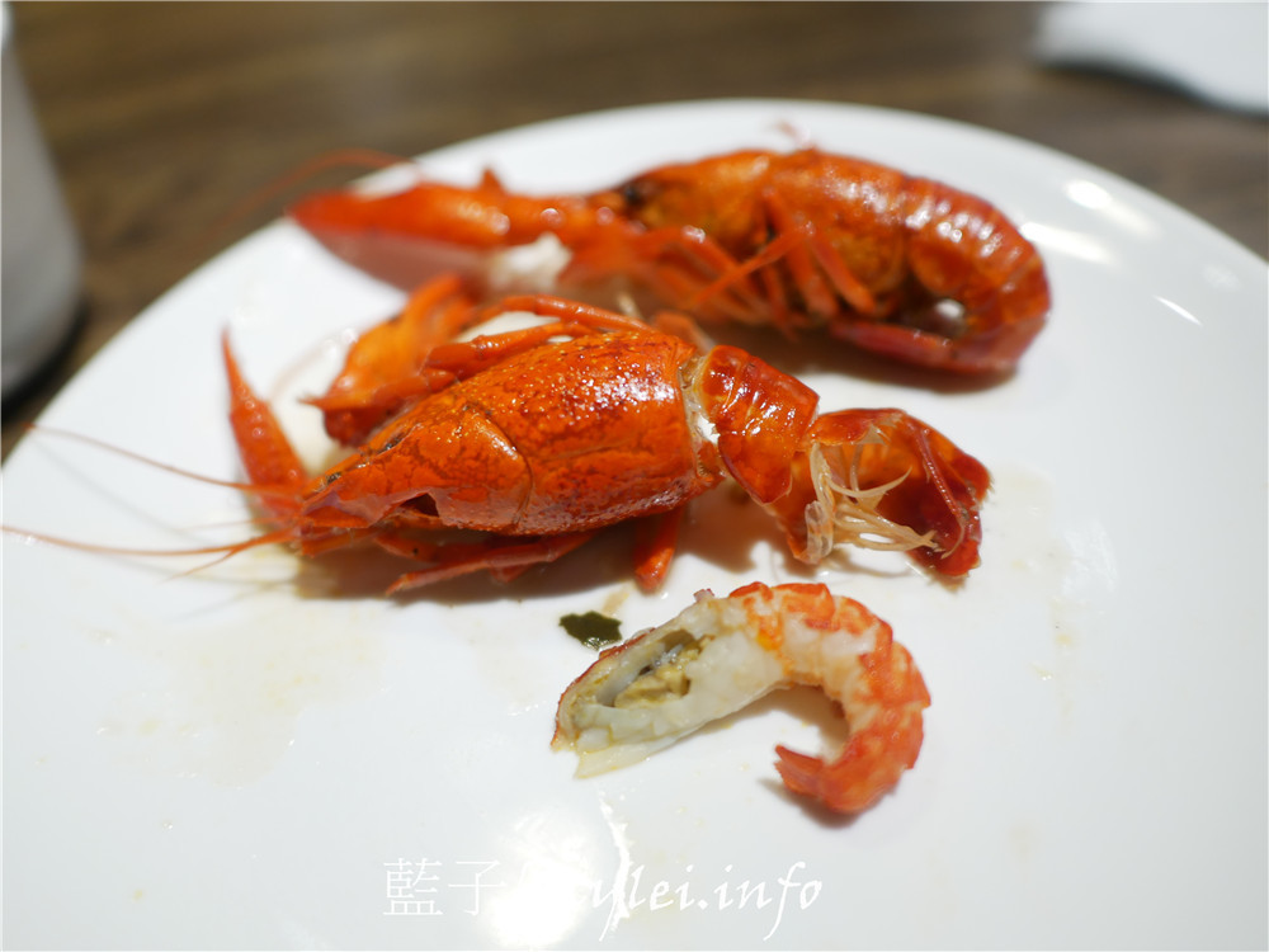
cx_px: 634
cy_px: 476
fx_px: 1100
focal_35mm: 30
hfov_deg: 60.0
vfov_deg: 46.8
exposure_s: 1/60
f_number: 1.7
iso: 400
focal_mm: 15
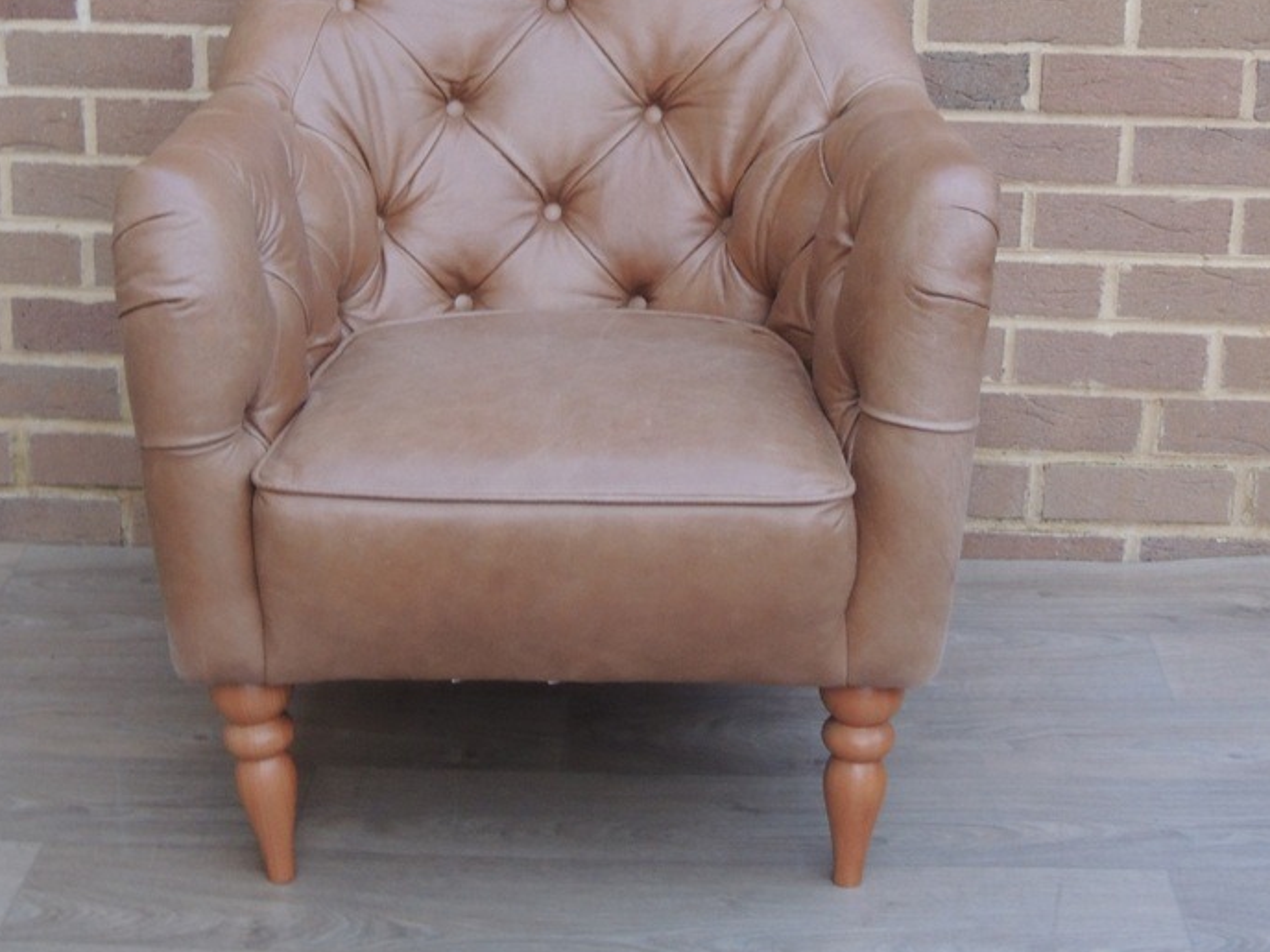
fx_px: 2568
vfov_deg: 20.9
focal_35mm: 70
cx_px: 550
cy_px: 260
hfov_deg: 27.7
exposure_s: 1/15
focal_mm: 8.3
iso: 400
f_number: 3.5
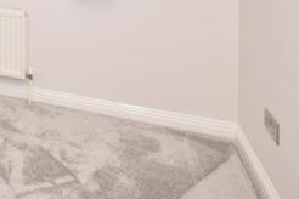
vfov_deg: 27.5
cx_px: -47
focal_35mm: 40
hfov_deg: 38.1
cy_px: -64
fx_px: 332
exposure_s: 1/200
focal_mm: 10
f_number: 14
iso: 400
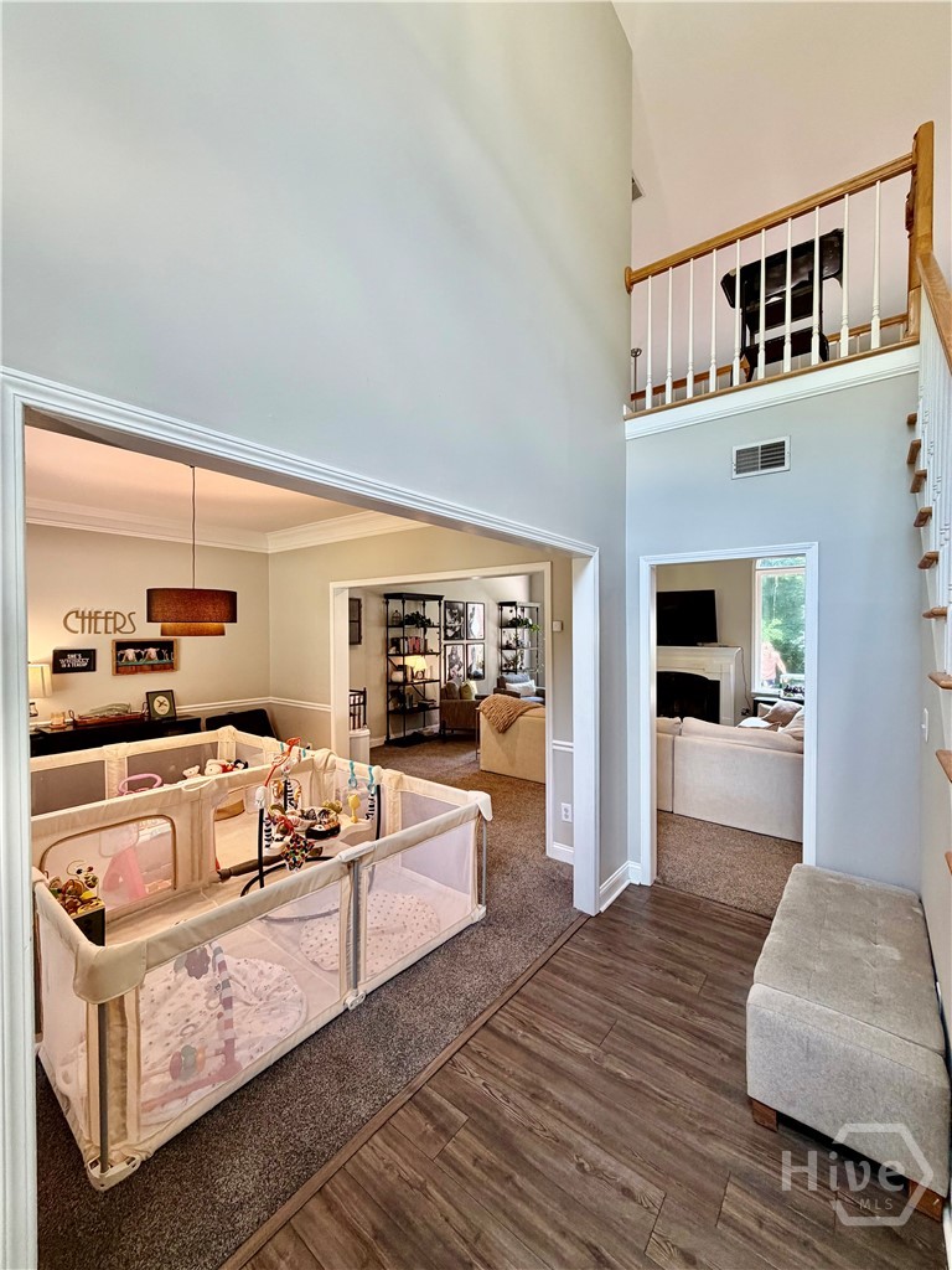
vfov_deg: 102.1
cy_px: 635
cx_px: 476
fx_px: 513
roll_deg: -0.6
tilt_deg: +0.6
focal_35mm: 14
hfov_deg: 85.7
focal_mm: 2.22
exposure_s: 1/120
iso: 250
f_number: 2.2
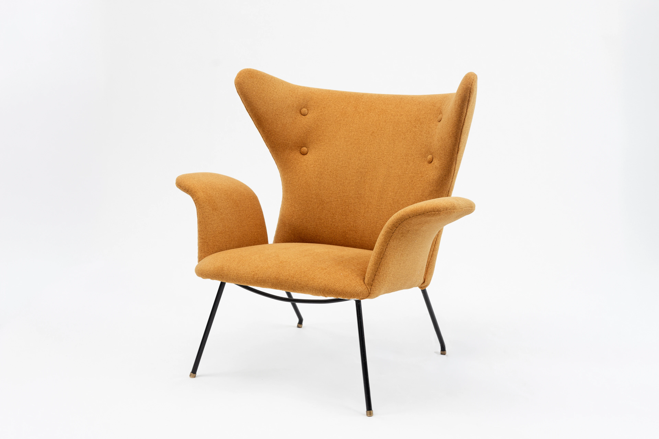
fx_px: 915
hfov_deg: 39.6
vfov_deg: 27.0
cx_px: 330
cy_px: 220
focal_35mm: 50
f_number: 8
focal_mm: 50
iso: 250
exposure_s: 1/40
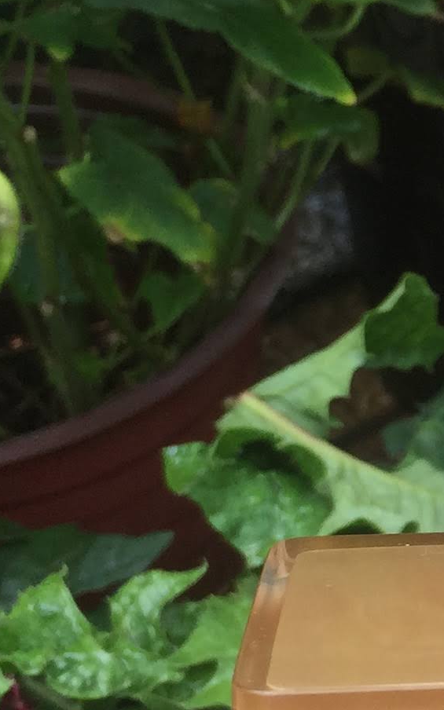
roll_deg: -3.8
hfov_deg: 11.0
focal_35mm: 111
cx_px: 788
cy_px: 453
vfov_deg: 18.7
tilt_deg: -34.0
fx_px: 2149
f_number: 2.2
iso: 32
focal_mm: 4.15
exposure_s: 1/488
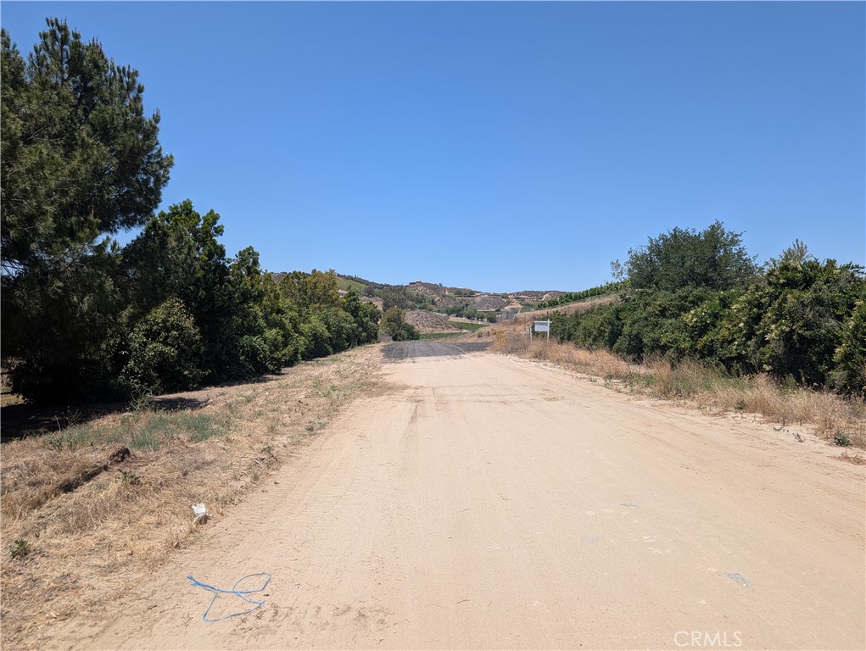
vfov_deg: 56.9
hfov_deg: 71.5
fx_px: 601
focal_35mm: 24
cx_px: 433
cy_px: 326
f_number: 1.68
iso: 24
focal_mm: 6.9
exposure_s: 1/1095
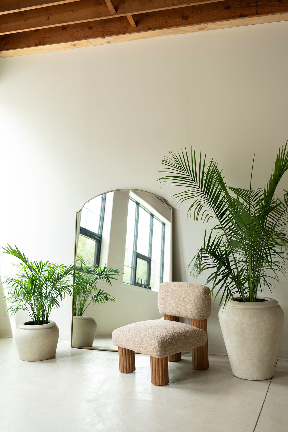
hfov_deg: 37.8
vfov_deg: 54.5
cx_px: 144
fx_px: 421
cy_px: 216
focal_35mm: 35
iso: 250
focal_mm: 35
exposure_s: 1/160
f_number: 2.5
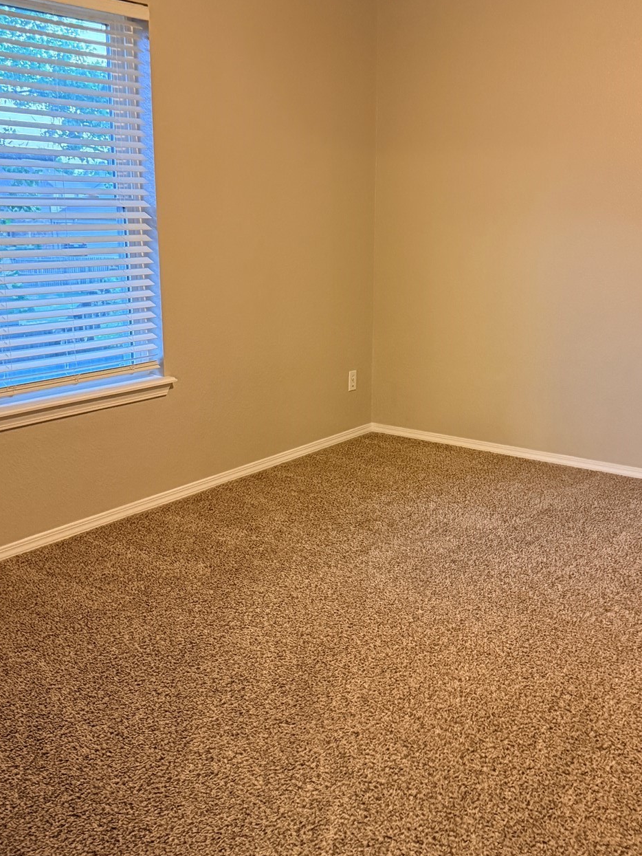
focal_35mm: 37
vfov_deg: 50.1
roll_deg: +1.6
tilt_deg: -12.8
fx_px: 915
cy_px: 412
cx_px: 375
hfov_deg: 38.6
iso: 800
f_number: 1.78
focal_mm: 6.76
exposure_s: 1/40
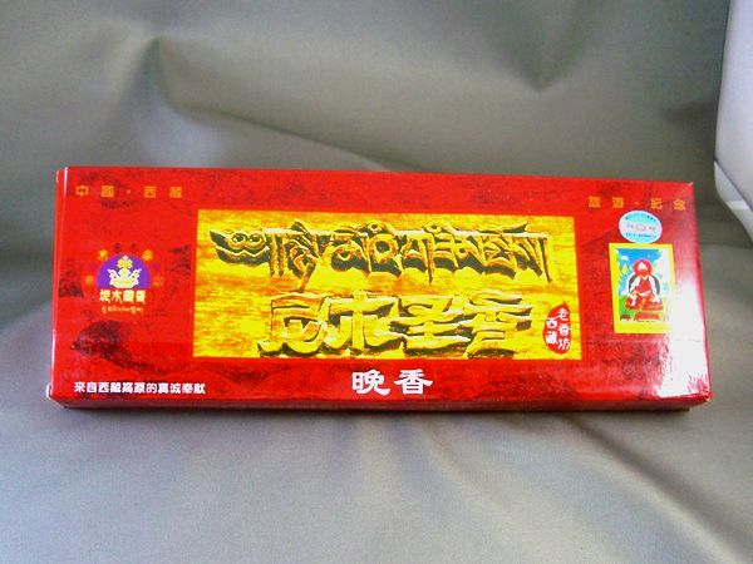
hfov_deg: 49.0
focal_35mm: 38
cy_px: 282
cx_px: 376
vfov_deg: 37.7
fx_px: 827
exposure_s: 1/60
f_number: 2.8
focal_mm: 7.9
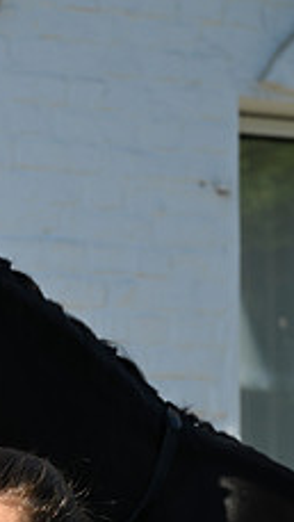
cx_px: -321
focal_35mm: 215
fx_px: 2976
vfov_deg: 10.0
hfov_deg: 5.5
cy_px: 421
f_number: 6.3
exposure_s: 1/1600
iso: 640
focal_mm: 81
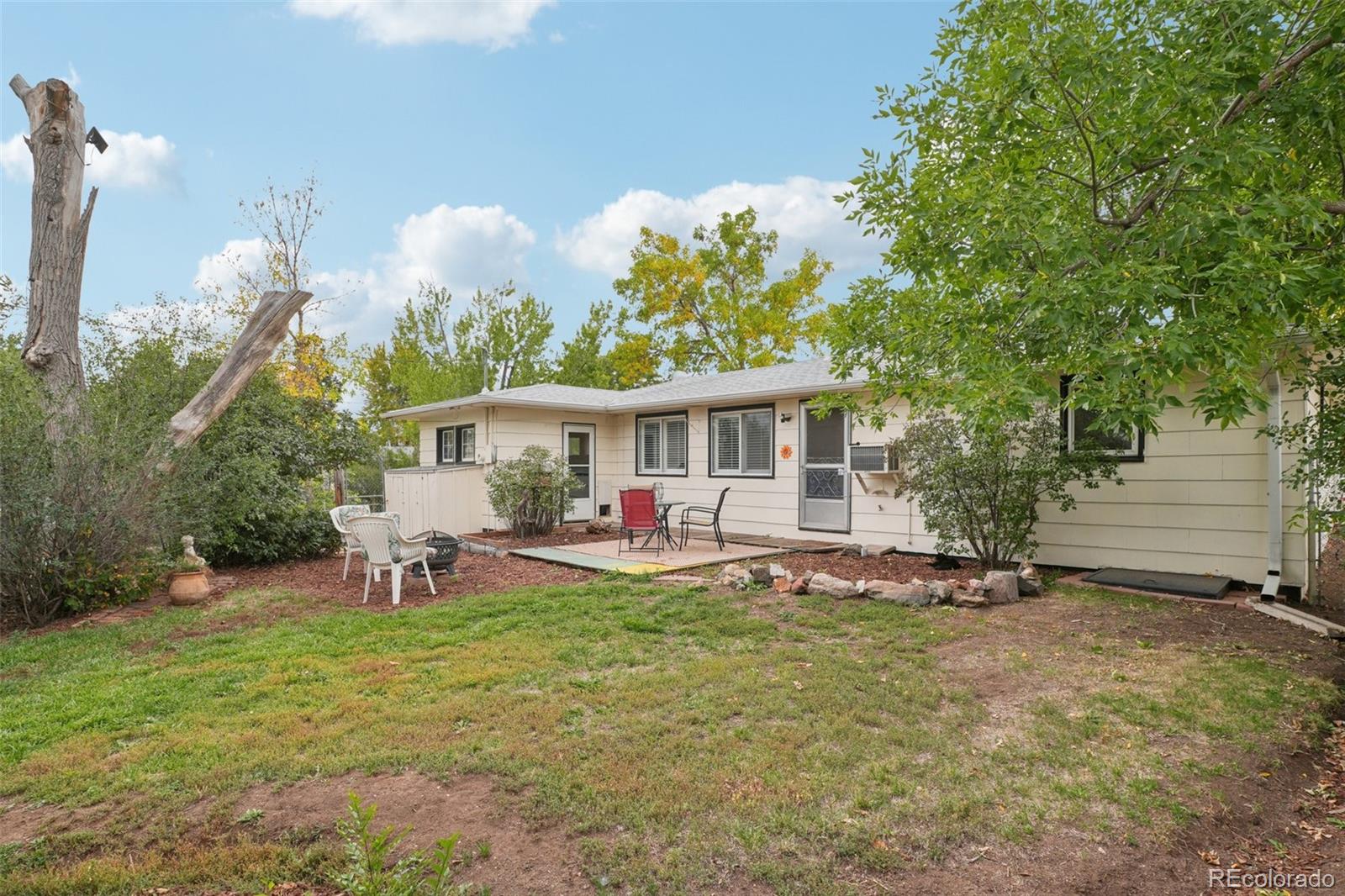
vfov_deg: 72.0
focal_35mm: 16
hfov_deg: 95.0
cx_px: 672
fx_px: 616
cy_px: 448
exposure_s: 1/200
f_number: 8
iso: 100
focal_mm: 11
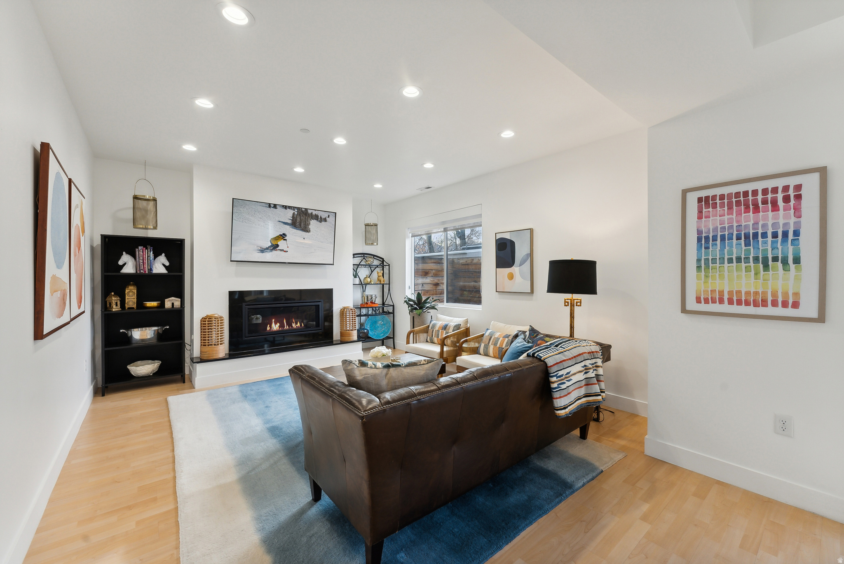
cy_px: 282
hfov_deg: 104.2
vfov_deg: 81.3
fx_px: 328
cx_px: 422
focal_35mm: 14
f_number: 8
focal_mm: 14
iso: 640
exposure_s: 1/40
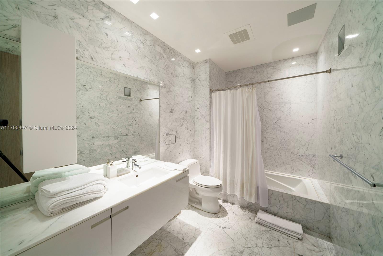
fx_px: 128
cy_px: 128
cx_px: 192
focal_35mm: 12
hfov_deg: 112.6
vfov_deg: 90.0
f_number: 11
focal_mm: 12
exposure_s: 1/2
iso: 200
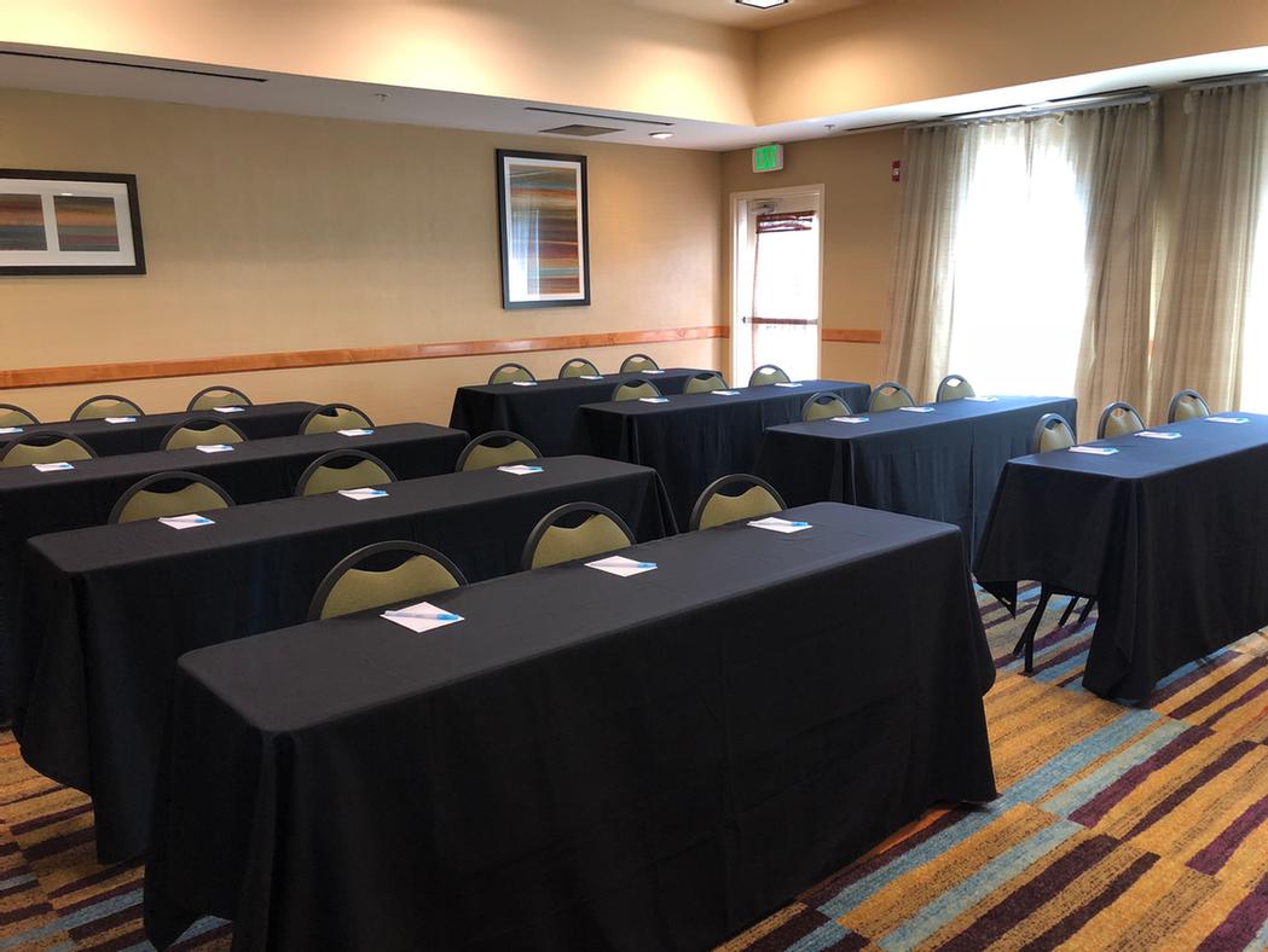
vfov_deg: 49.8
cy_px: 476
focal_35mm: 28
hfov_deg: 63.4
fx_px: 1026
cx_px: 634
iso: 50
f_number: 1.8
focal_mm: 3.99
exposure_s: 1/15
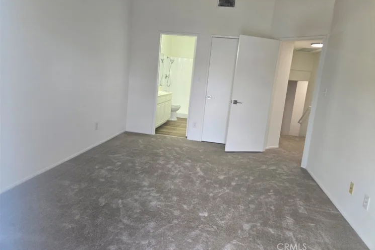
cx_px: 188
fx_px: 250
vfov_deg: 53.0
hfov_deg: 73.7
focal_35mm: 24
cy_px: 111
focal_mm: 5.4
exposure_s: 1/120
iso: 100
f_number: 1.8
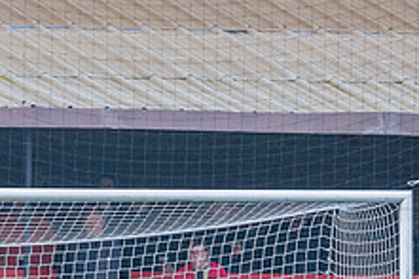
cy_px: 339
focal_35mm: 1082
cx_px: 32
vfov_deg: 1.3
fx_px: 12584
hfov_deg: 1.9
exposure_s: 1/1000
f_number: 4
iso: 2000
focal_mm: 270
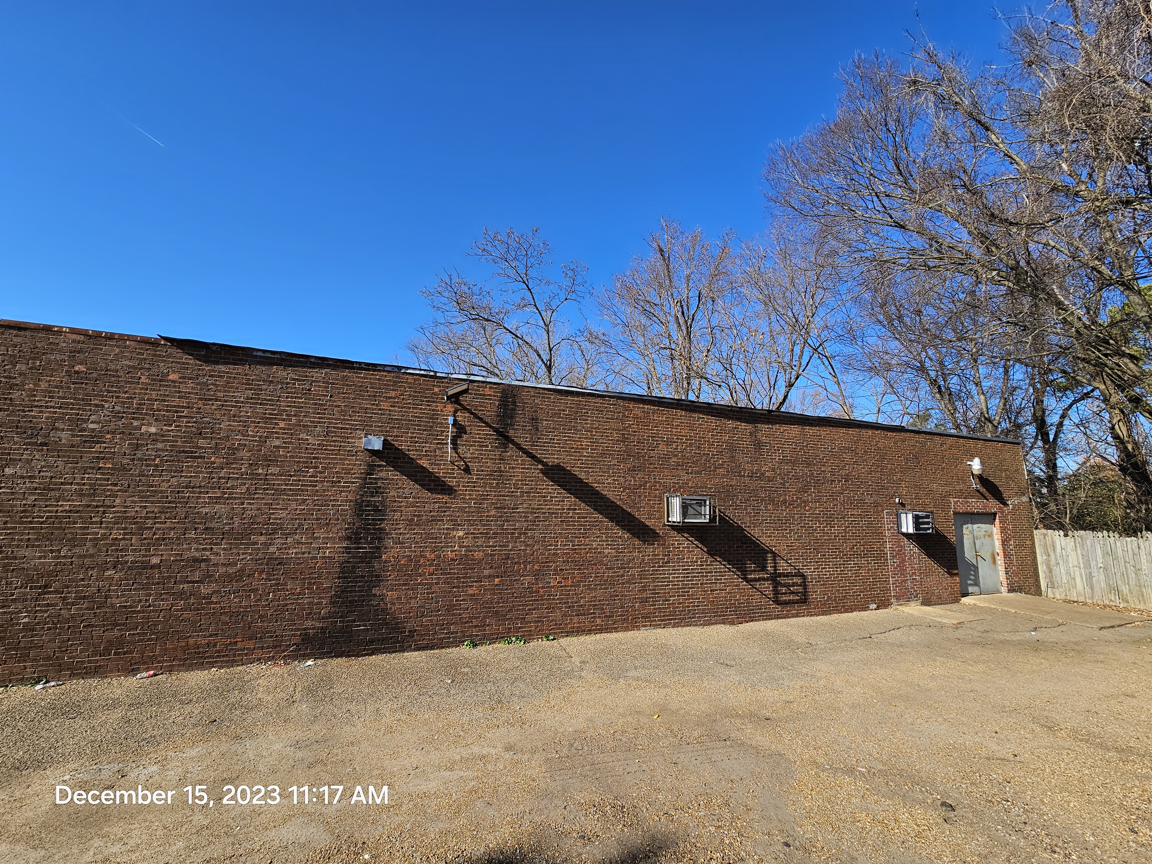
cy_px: 432
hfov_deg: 106.2
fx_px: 433
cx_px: 576
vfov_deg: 89.9
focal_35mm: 13
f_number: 2.2
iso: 50
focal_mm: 2.2
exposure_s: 1/1480
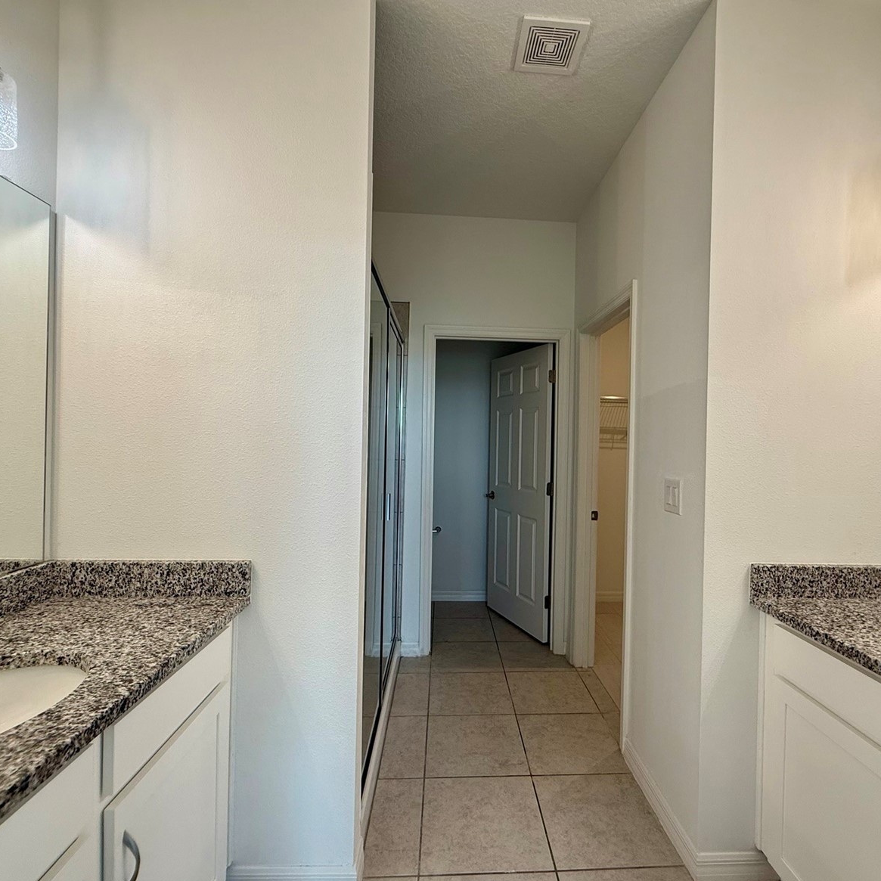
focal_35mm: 17
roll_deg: -1.3
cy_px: 442
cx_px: 480
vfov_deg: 84.0
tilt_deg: +0.5
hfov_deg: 83.8
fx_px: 490
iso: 100
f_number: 2.2
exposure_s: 1/120
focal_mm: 2.22
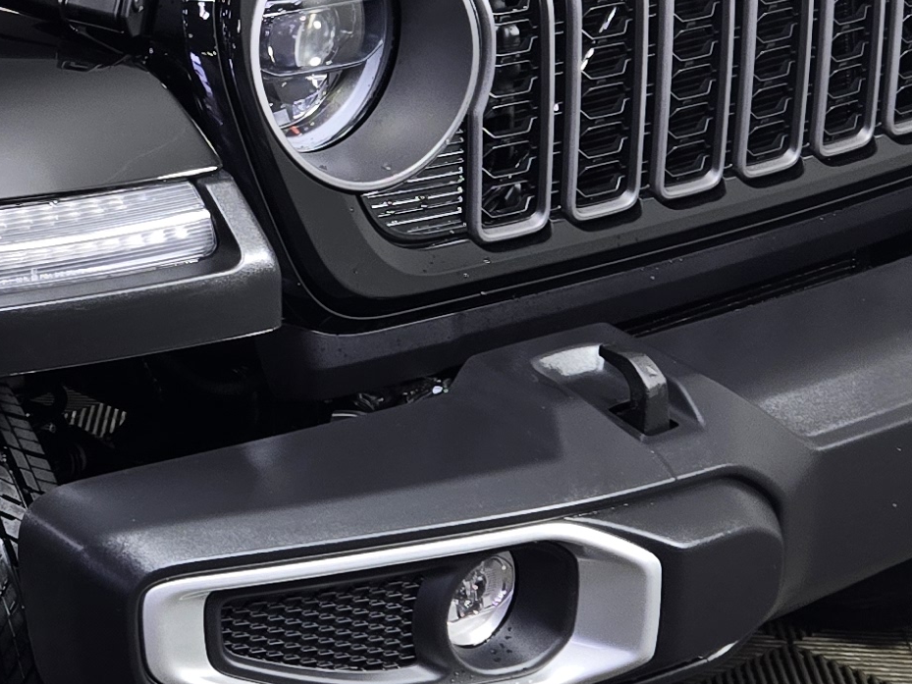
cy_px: 208
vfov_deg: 14.9
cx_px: -76
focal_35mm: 99
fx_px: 2609
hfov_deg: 19.1
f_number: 1.8
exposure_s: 1/120
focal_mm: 5.4
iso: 64
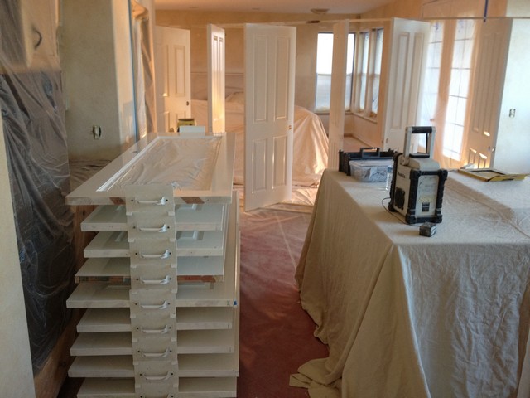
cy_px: 199
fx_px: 536
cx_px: 265
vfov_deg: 40.7
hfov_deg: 52.6
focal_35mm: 35
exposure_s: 1/20
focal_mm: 4.28
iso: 125
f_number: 2.4
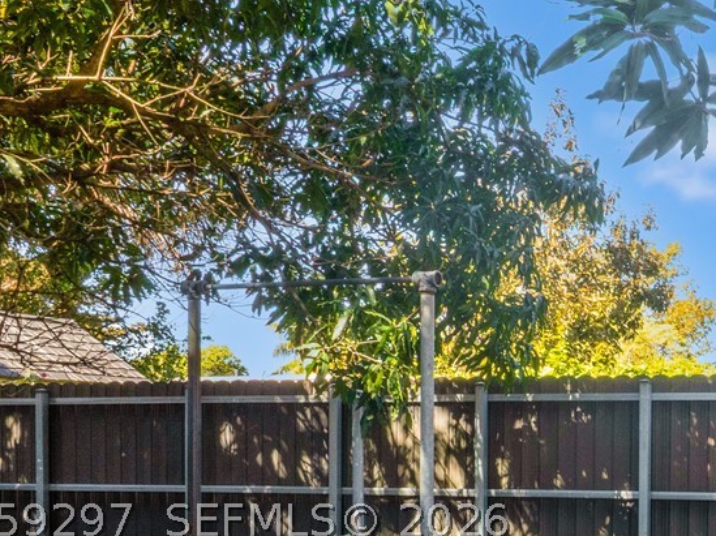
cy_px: 520
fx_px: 1447
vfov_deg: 20.4
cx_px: 910
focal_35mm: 70
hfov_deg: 24.5
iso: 200
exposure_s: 1/50
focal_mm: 12.29
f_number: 11
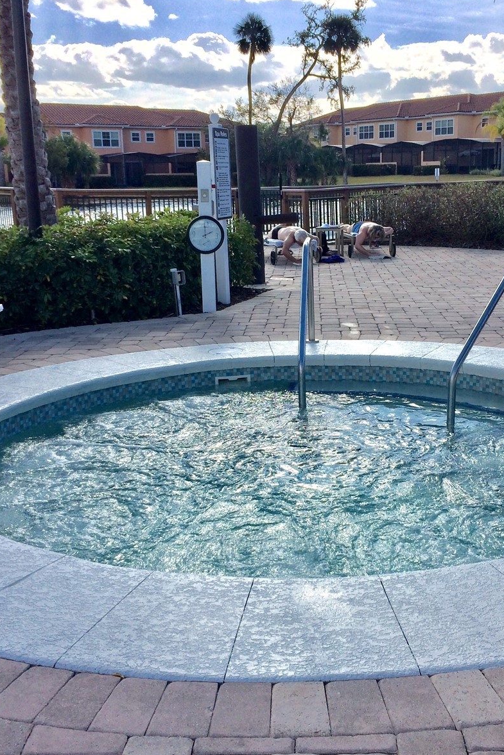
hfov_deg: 32.5
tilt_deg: -16.1
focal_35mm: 41
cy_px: 380
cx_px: 316
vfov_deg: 47.4
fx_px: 861
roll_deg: -0.1
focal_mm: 4.15
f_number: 2.2
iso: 32
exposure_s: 1/2933
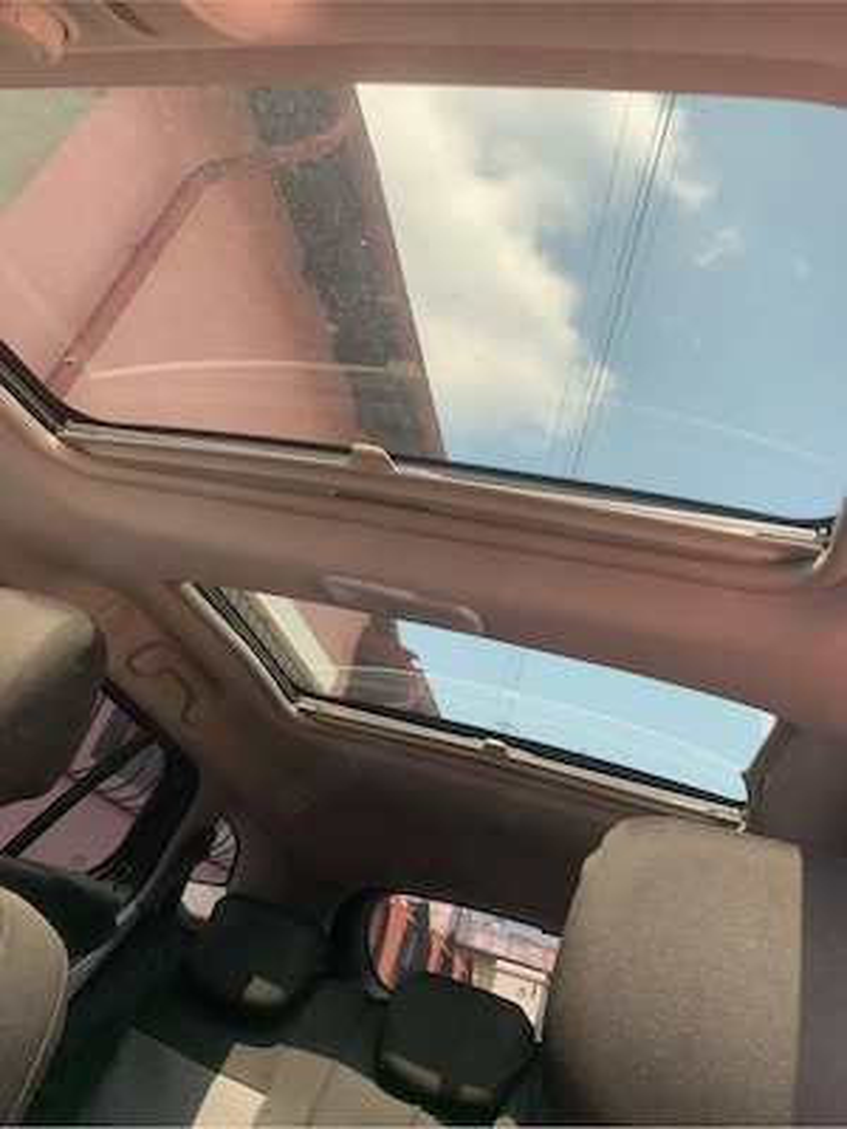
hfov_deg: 53.1
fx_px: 848
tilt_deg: +27.2
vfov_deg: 67.3
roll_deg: -19.0
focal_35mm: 26
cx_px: 424
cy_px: 564
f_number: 1.8
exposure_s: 1/121
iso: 40
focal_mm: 4.25
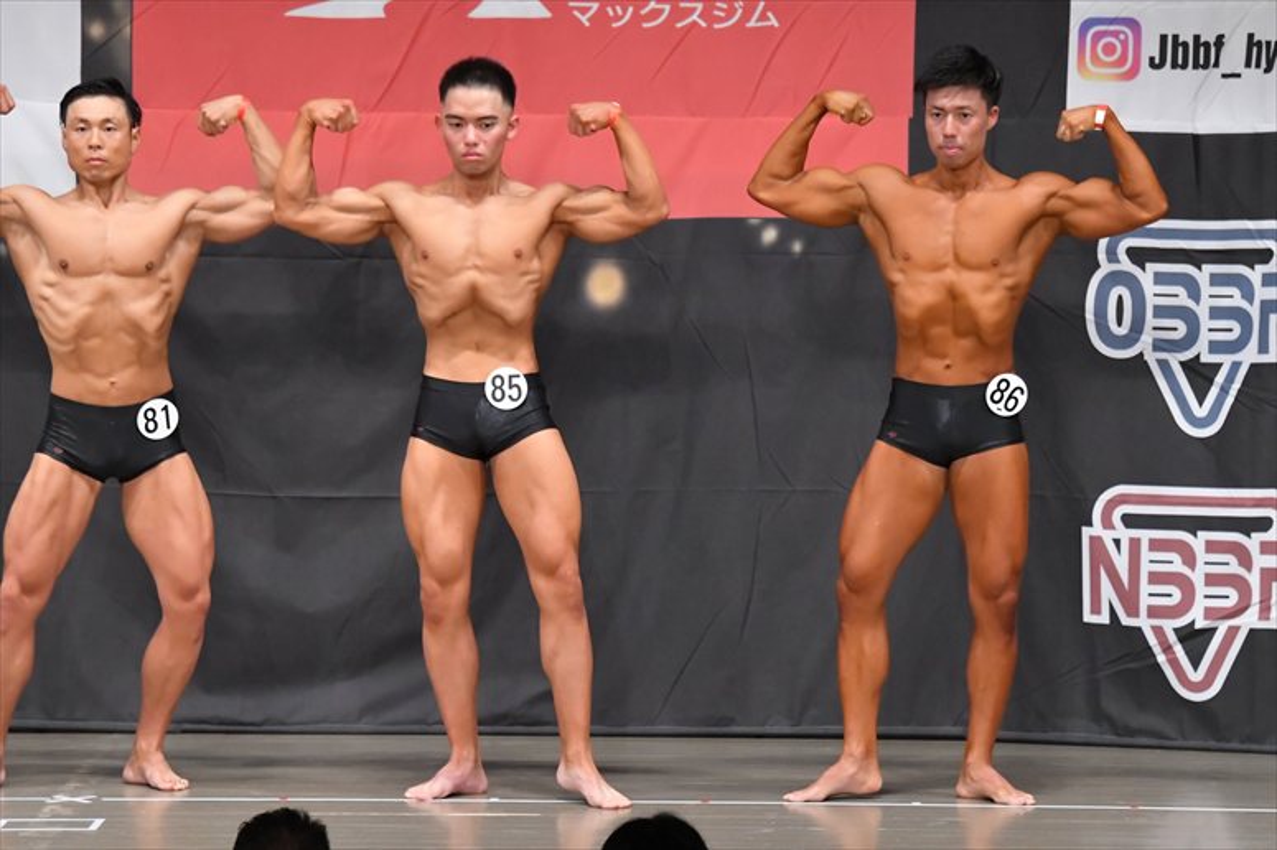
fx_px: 7694
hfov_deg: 9.5
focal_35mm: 217
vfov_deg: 6.3
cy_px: 425
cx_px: 638
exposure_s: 1/400
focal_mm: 145
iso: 6400
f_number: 5.6
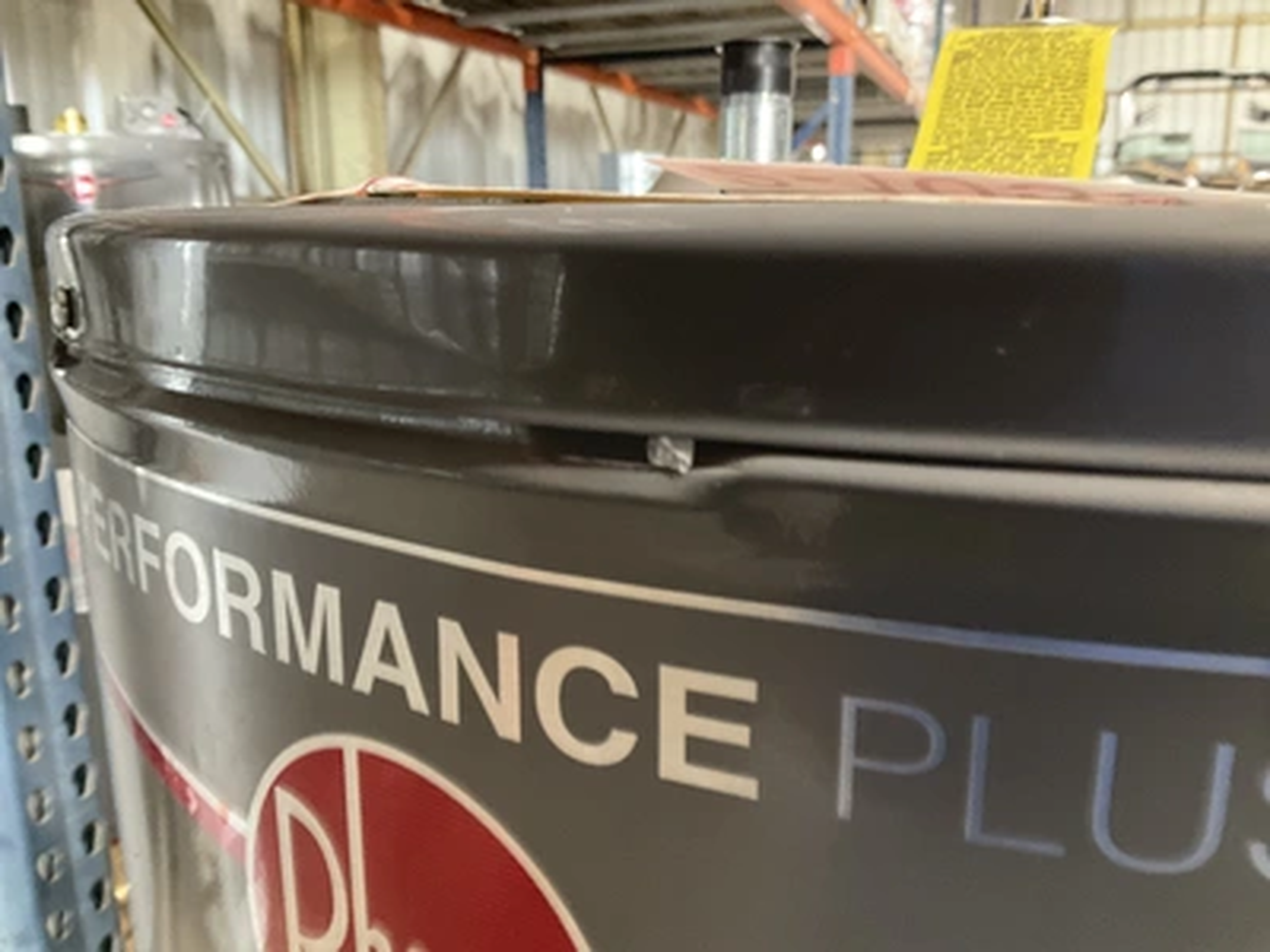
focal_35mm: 29
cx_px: 635
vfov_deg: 48.2
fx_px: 1064
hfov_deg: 61.7
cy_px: 476
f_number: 1.8
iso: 250
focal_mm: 3
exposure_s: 1/30
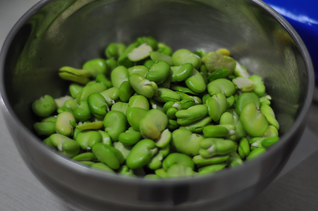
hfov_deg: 27.0
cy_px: 106
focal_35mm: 75
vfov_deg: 18.1
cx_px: 159
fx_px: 662
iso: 200
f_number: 2
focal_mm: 50
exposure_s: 1/50
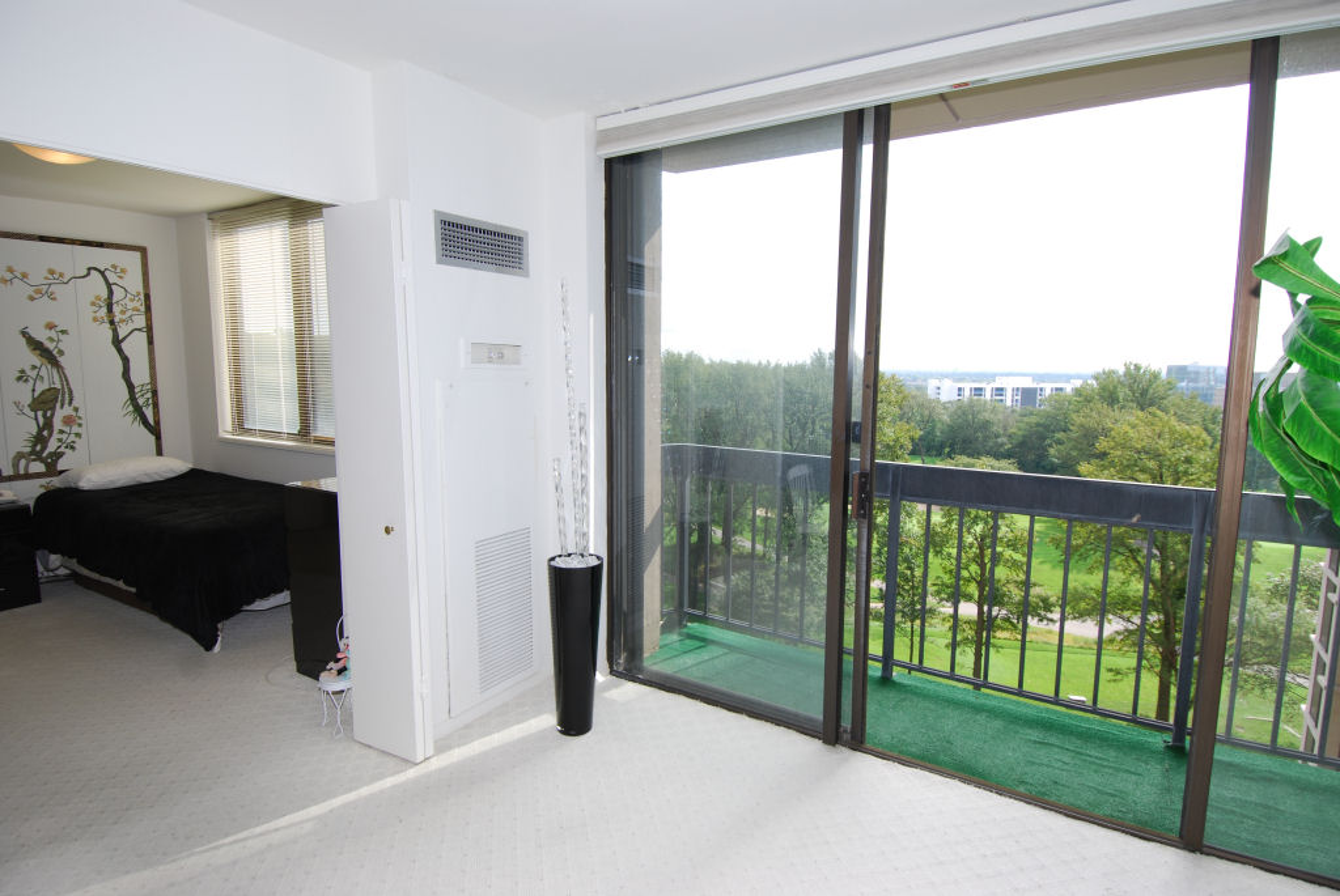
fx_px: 671
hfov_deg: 89.9
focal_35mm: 18
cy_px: 448
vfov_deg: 67.5
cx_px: 670
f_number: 6.3
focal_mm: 12
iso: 100
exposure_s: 1/160
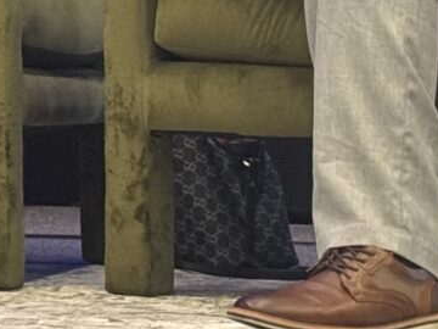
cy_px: -138
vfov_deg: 5.4
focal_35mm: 273
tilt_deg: +1.2
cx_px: -404
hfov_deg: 7.0
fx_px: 3454
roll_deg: +0.0
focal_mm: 6.76
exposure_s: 1/40
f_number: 1.78
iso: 500
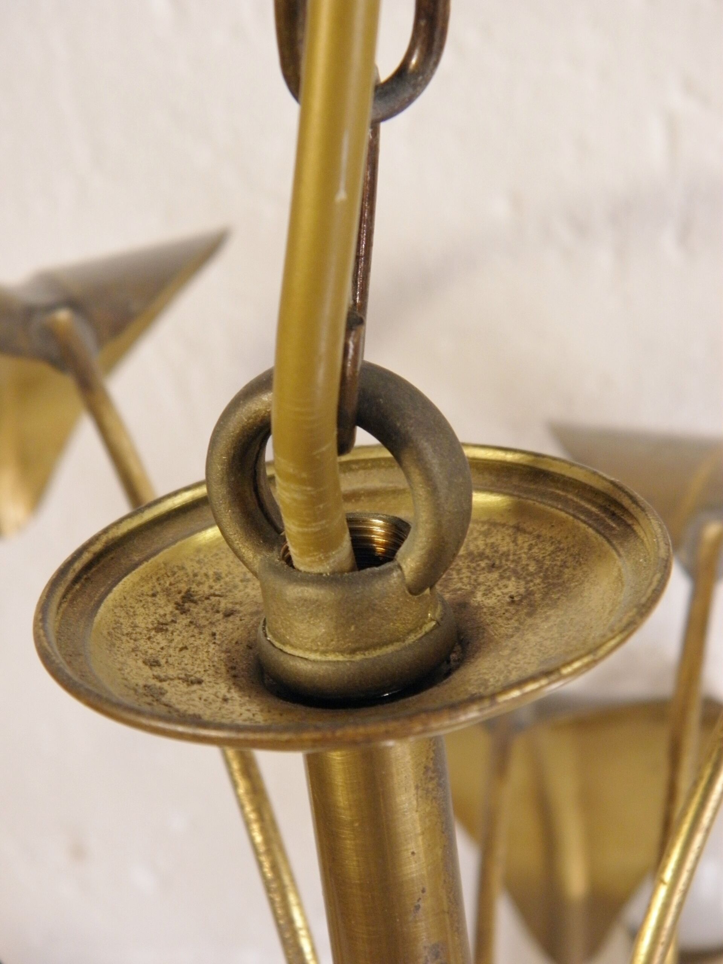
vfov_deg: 24.4
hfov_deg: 18.4
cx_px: 362
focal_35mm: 80
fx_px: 2228
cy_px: 482
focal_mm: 14.3
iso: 200
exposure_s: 1/50
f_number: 4.4
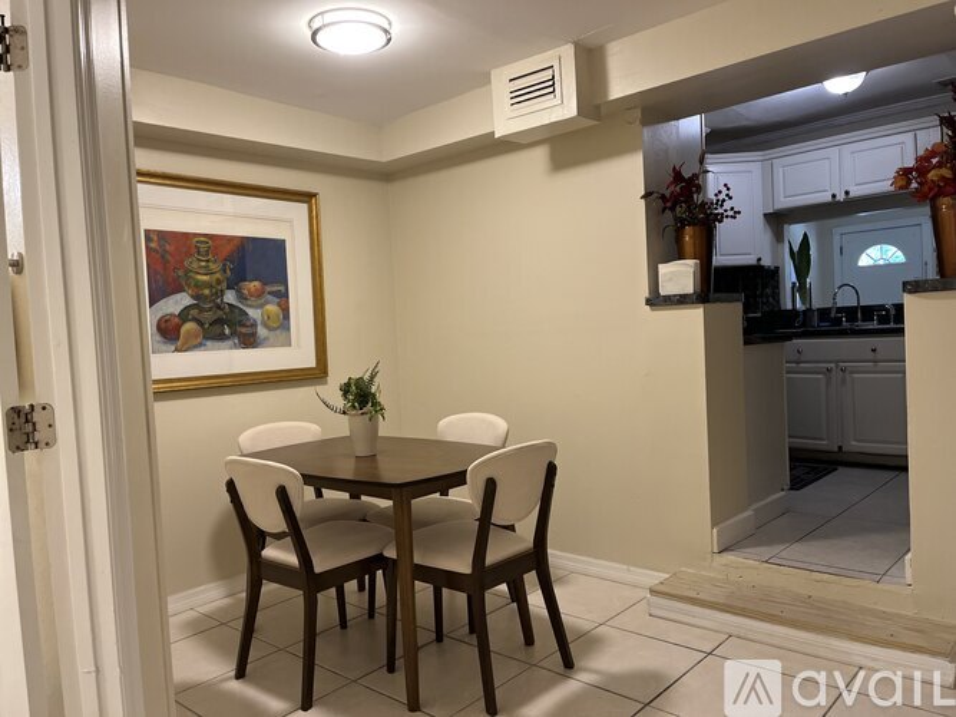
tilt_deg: -3.4
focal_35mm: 26
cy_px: 358
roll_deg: +2.7
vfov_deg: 53.0
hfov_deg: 67.3
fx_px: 718
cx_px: 478
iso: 160
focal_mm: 5.1
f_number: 1.6
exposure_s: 1/60
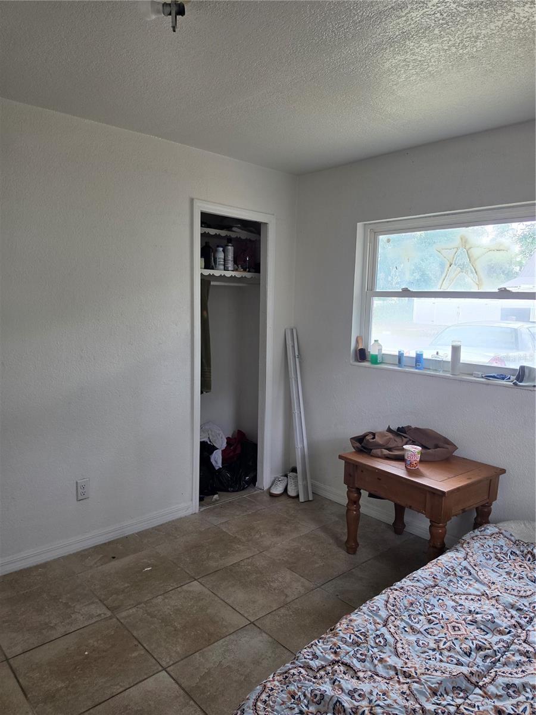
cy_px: 358
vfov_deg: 73.9
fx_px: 475
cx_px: 268
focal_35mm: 23
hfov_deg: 58.9
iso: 125
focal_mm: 6.5
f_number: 1.4
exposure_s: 1/120
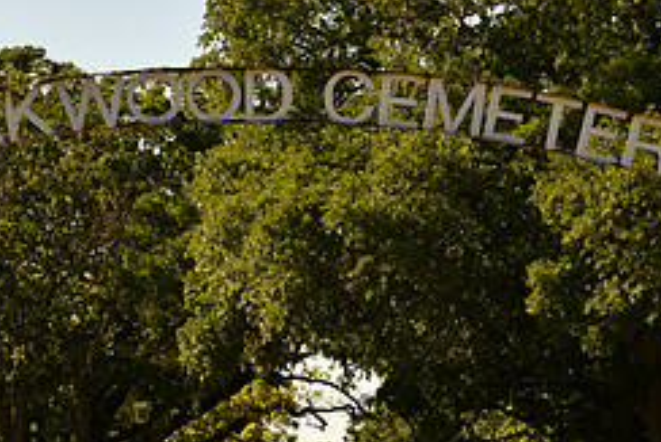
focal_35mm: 214
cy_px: 281
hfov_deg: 9.6
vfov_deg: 6.4
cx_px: 293
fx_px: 3931
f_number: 18
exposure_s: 1/50
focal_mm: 60
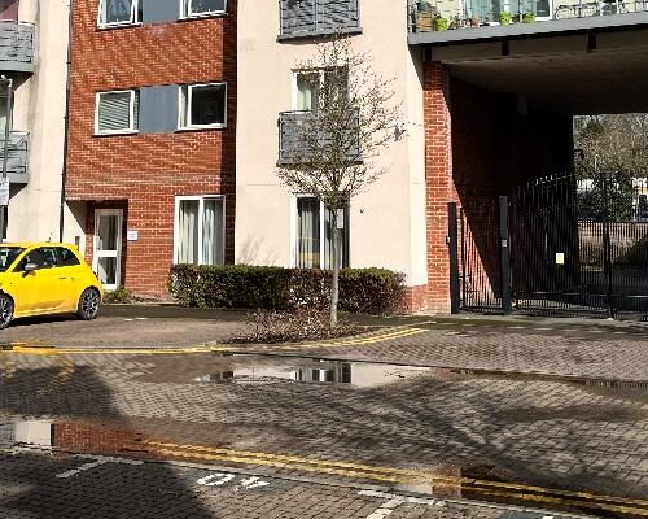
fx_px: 997
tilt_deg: +10.5
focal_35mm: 52
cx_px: 310
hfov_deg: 36.0
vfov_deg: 28.0
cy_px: 51
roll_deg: +0.2
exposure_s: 1/5848
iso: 50
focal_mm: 5.1
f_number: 1.6
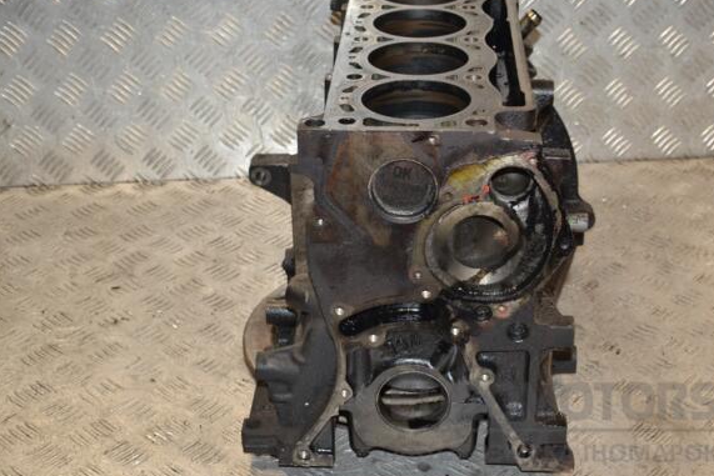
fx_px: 1250
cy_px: 235
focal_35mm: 63
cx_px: 368
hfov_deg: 31.9
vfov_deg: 21.6
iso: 800
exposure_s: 1/200
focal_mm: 40
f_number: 8
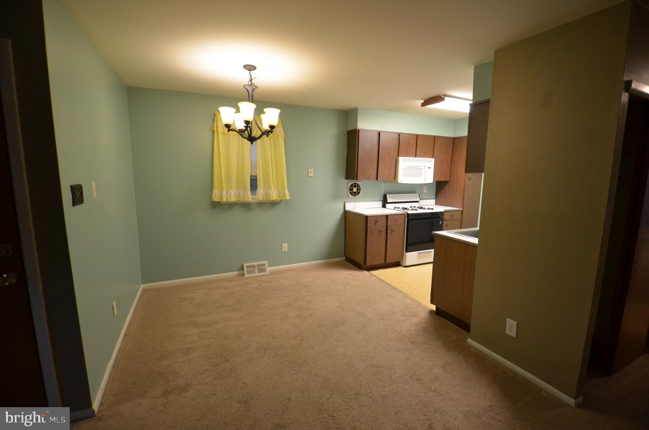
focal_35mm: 15
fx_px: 270
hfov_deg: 100.5
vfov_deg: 77.1
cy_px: 215
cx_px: 324
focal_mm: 10
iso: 800
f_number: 3.5
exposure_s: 1/40
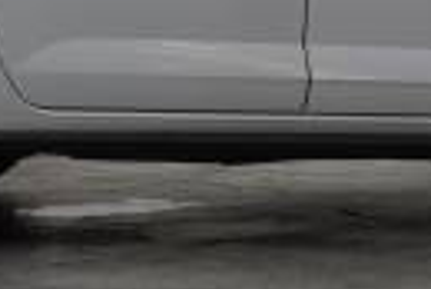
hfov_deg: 8.7
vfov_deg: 5.8
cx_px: 401
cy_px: -40
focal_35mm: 236
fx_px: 2829
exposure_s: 1/200
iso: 1000
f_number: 4.5
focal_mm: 32
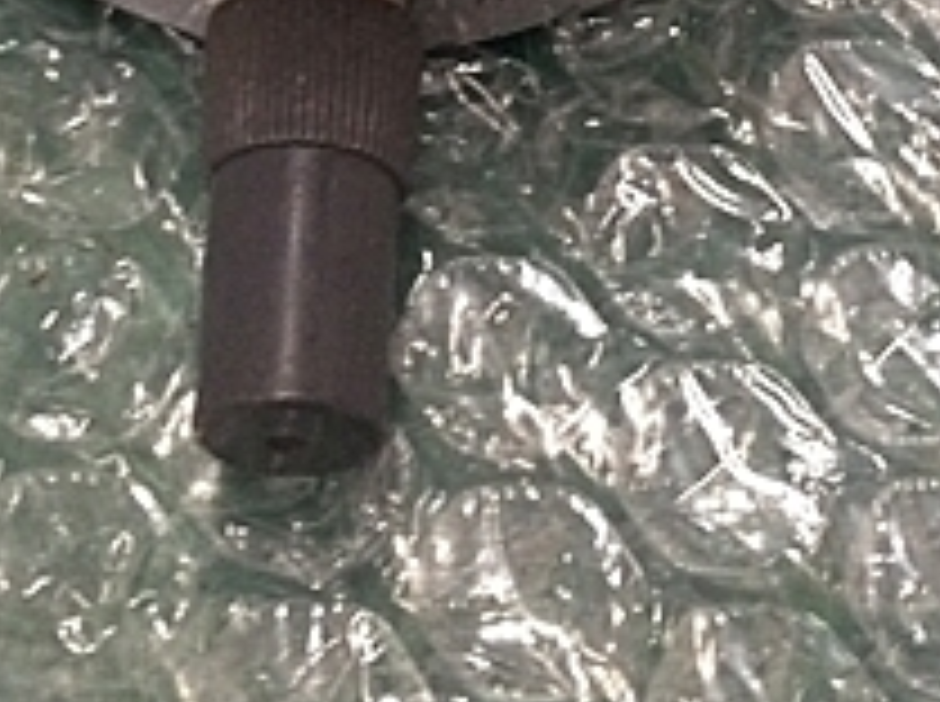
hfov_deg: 22.0
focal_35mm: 89
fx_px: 2413
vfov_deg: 15.6
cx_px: 405
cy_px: -270
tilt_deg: -54.5
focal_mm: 4.15
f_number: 2.2
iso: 200
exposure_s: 1/30
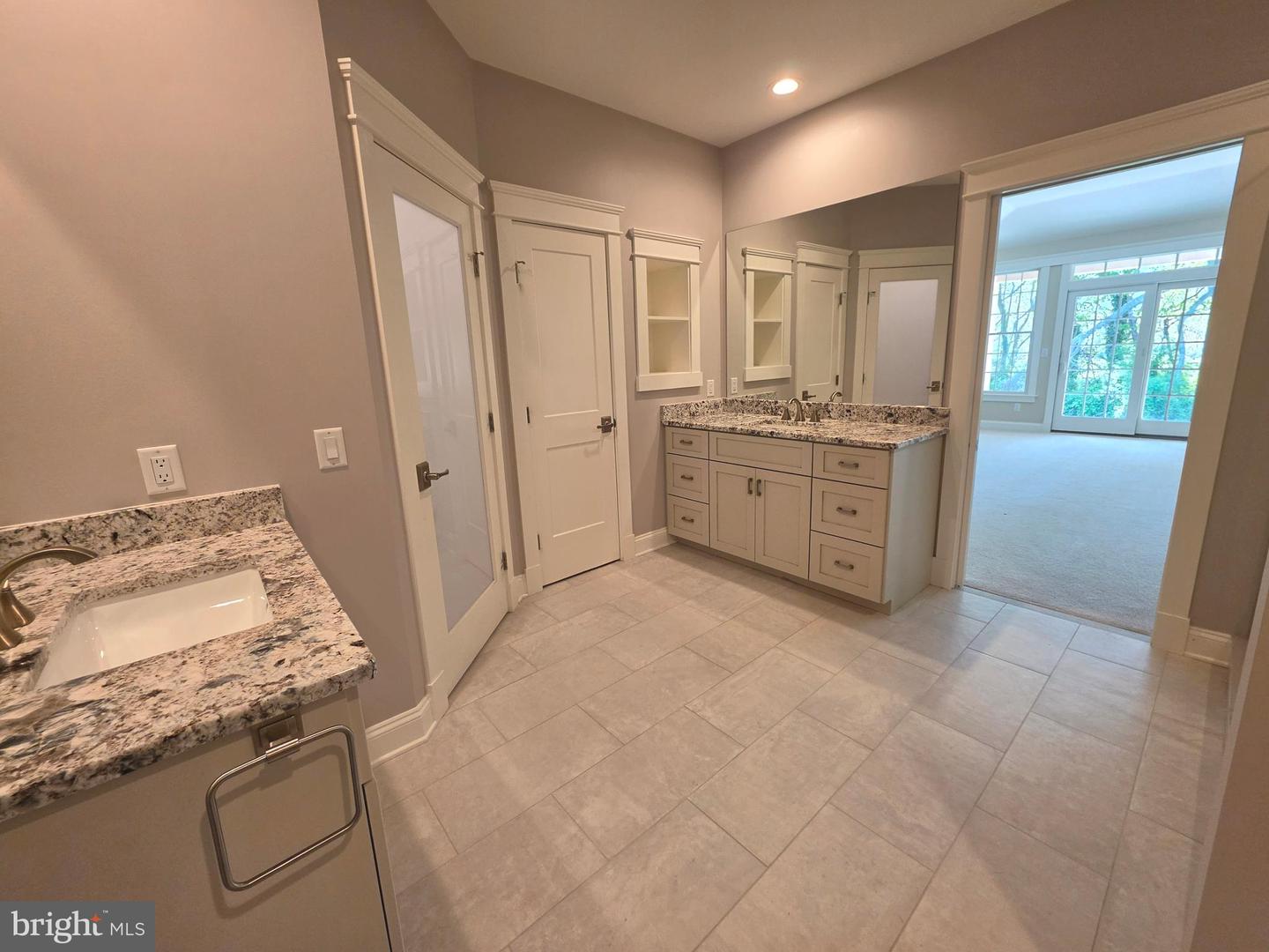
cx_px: 634
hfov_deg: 106.2
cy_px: 476
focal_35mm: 13
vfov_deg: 89.9
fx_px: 477
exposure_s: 1/120
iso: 160
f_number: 1.9
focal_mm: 2.2
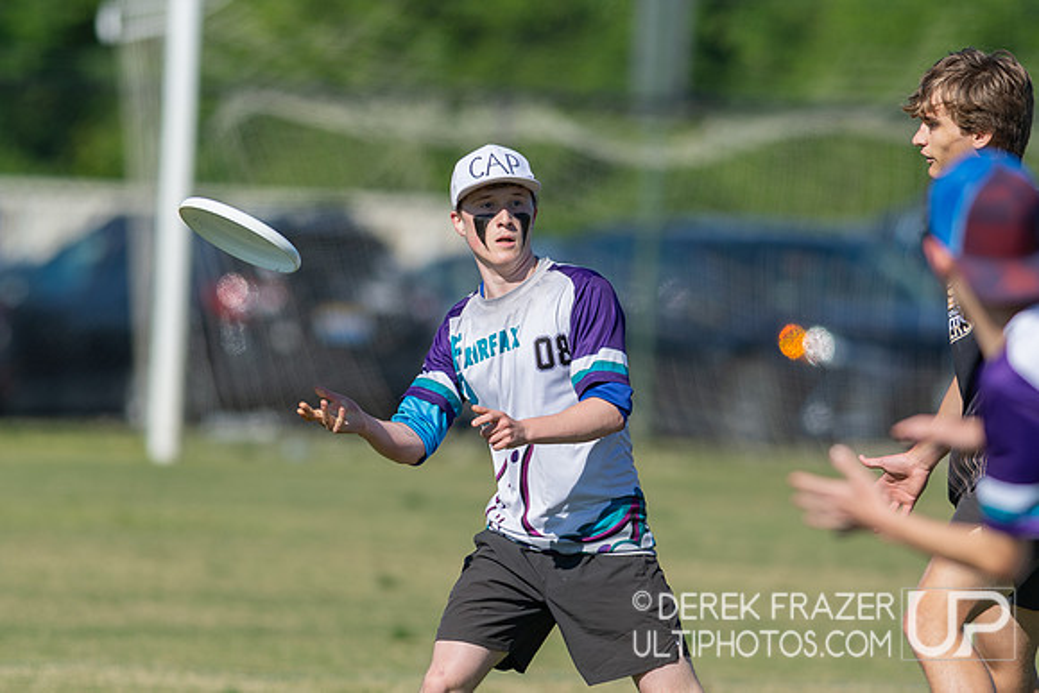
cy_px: 367
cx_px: 552
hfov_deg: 3.0
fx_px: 20145
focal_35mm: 698
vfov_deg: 2.0
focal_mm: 300
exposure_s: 1/4000
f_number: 2.8
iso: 125
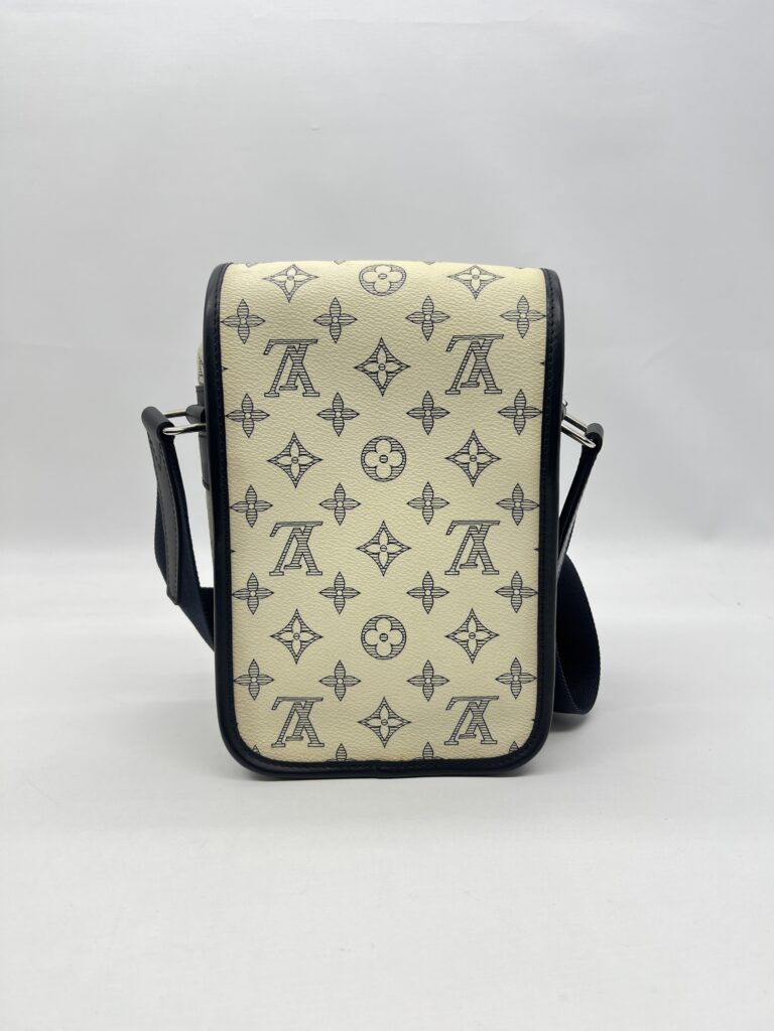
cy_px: 516
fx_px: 775
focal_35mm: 26
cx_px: 387
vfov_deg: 67.3
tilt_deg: -11.3
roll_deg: +0.4
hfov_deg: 53.1
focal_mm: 5.7
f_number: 1.5
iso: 32
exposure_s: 1/122
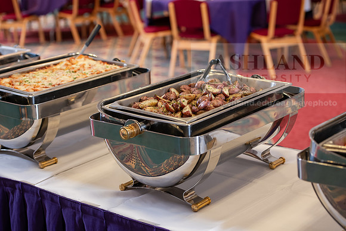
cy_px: 116
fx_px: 721
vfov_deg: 18.2
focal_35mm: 75
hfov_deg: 27.0
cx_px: 173
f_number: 3.5
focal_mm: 75
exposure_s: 1/160
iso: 800
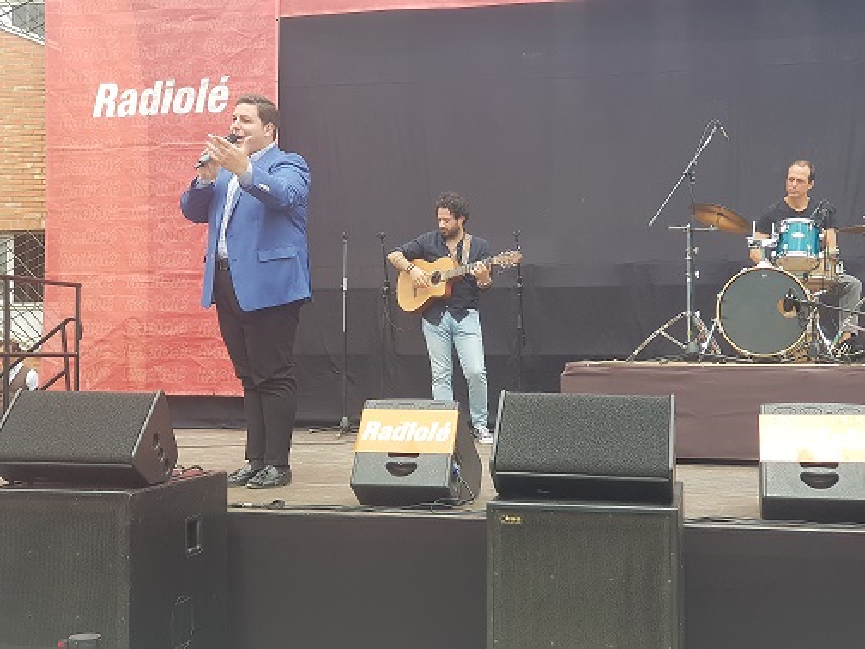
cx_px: 432
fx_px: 1299
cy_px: 324
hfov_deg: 36.8
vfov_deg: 28.0
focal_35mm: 52
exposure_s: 1/171
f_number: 2.4
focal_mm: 6
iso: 25
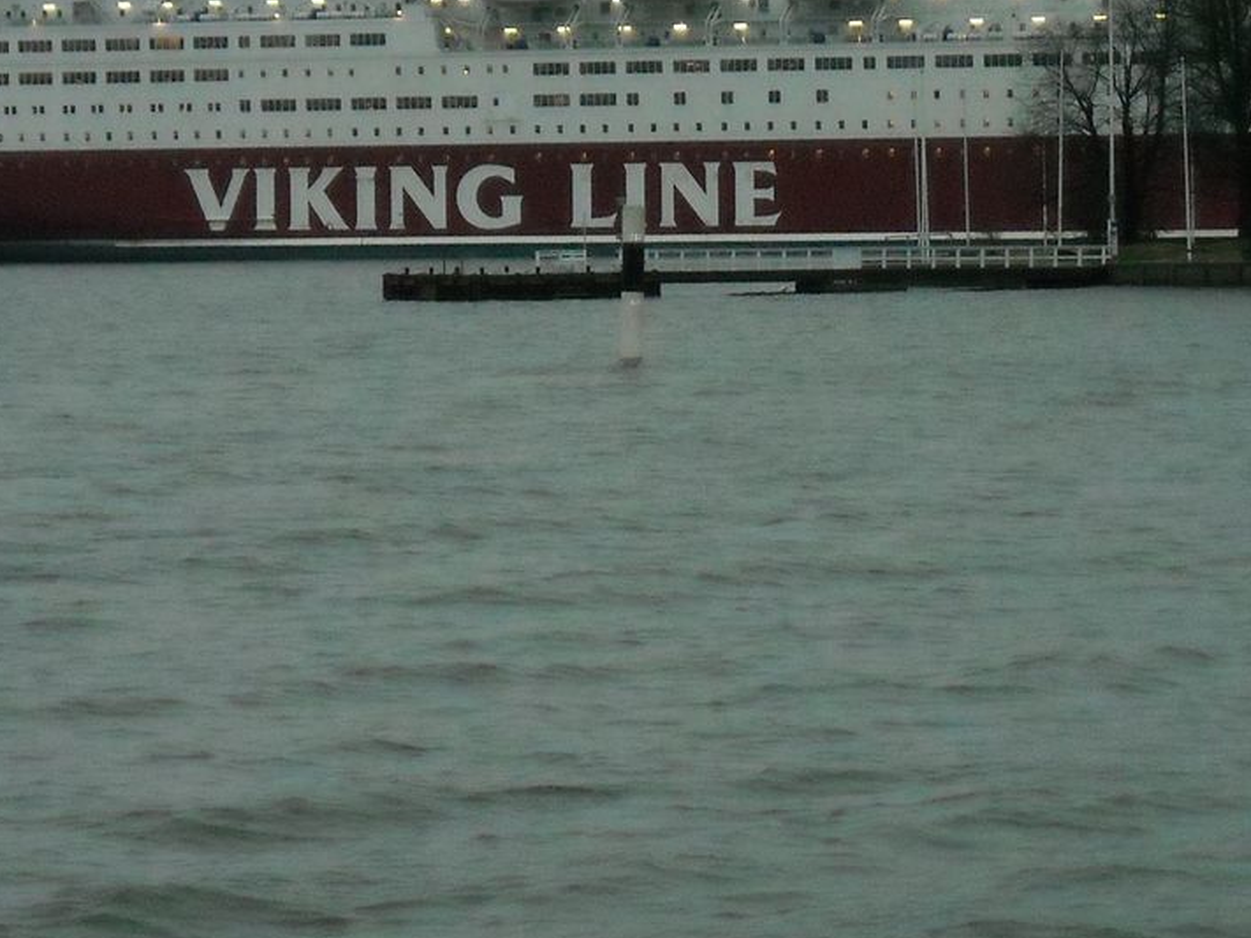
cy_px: 162
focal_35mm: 189
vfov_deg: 7.8
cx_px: 581
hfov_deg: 10.5
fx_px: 6829
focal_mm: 17.1
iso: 702
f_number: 4.7
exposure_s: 1/125
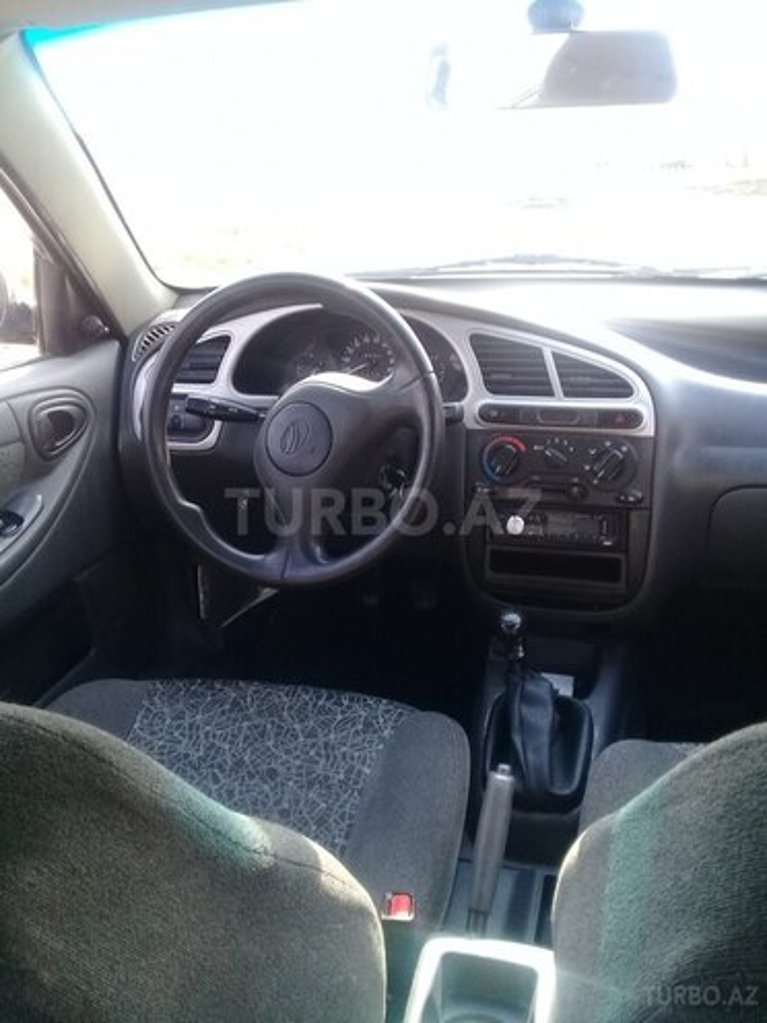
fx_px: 916
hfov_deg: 45.4
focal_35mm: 31
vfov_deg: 58.4
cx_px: 384
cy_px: 512
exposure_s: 1/120
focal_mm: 3.3
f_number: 2.2
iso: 80
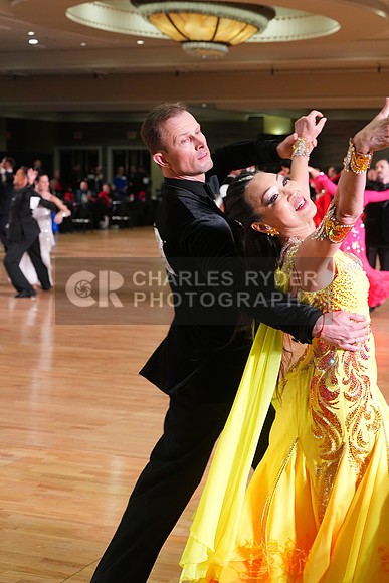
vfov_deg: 28.8
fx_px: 1134
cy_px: 292
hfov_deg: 19.5
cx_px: 194
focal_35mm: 70
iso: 3200
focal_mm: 70
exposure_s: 1/200
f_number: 5.6
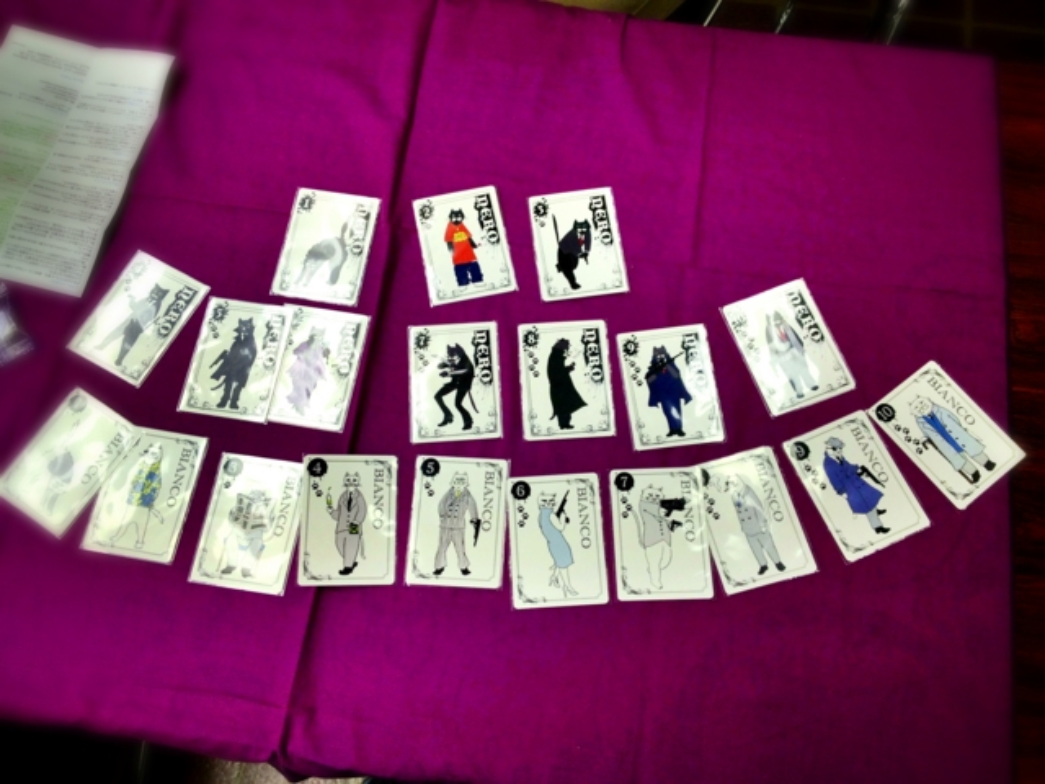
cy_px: 392
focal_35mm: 35
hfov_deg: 52.6
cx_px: 522
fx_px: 1057
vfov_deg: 40.7
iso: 50
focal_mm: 4.28
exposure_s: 1/40
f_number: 2.4
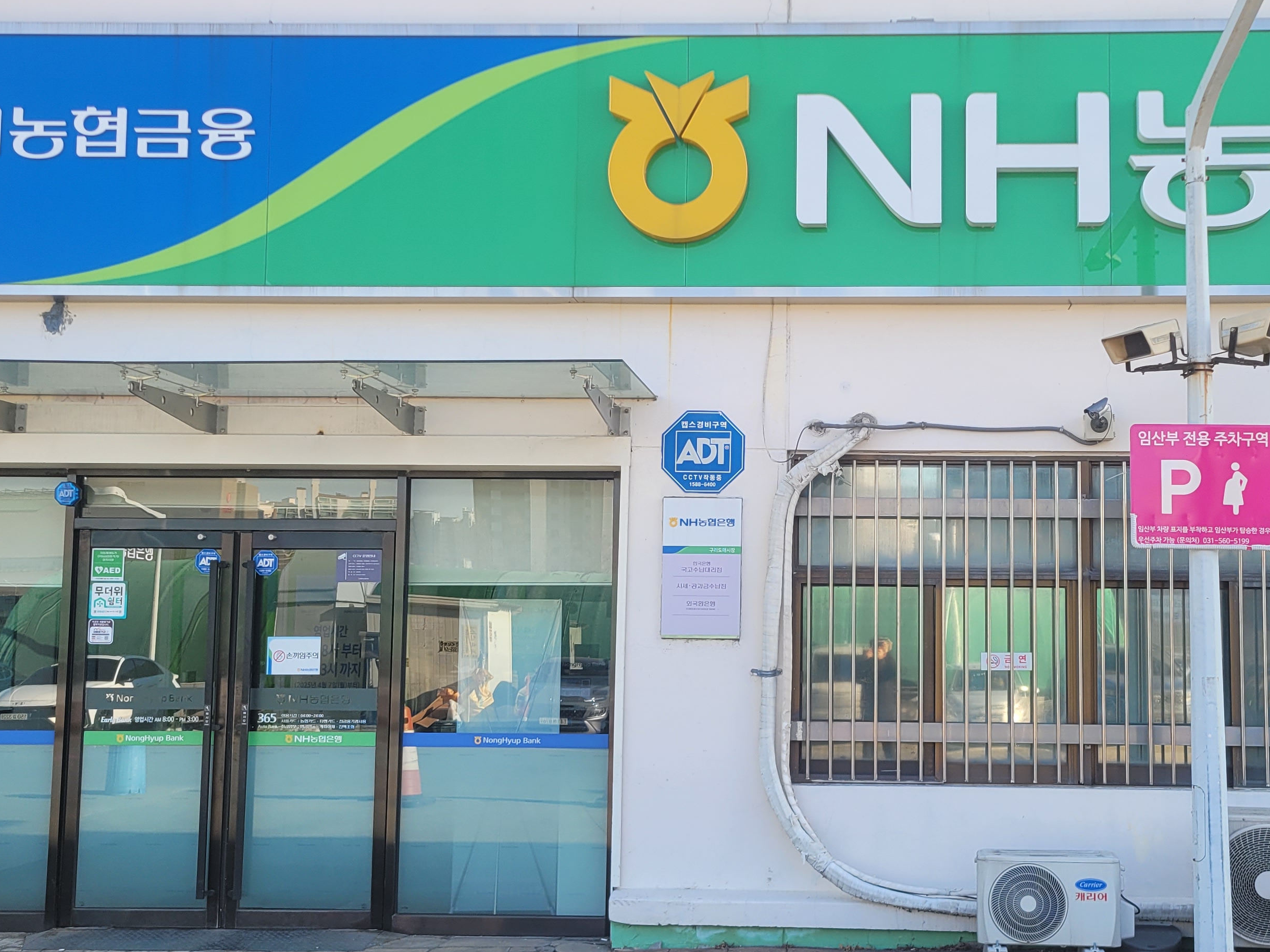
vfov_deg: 33.5
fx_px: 1577
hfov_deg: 43.3
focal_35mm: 43
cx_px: 836
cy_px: 549
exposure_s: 1/516
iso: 40
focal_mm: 5.4
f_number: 1.8
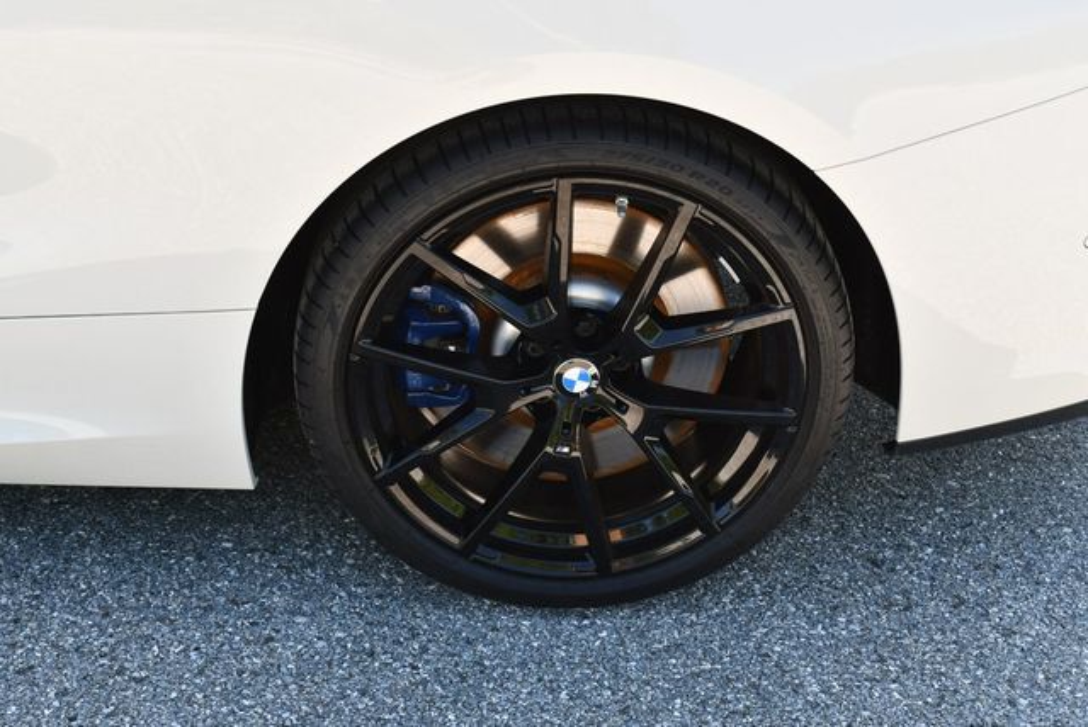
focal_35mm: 52
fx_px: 1573
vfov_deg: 26.0
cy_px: 364
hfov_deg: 38.2
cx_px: 544
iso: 280
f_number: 5.6
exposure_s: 1/250
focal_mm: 26
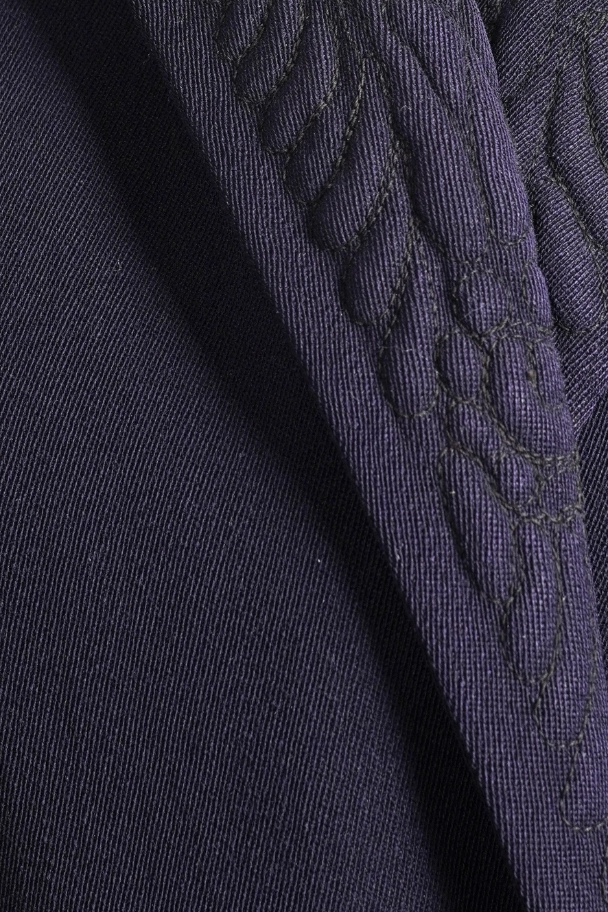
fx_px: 2634
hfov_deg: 13.1
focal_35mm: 104
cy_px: 102
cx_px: 451
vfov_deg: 19.3
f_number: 7.1
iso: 320
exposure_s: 1/30
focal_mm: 32
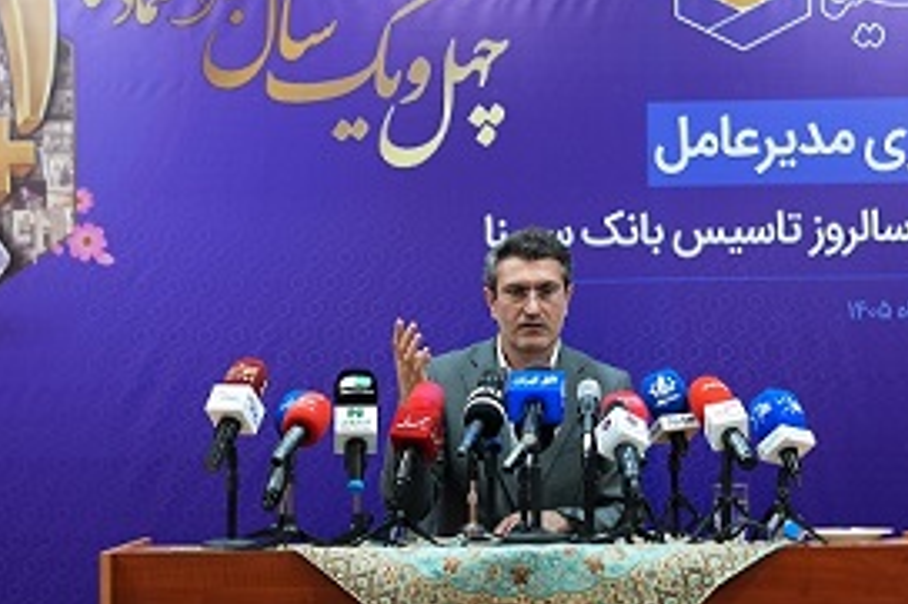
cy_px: 314
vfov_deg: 11.8
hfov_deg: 17.6
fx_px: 2924
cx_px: 504
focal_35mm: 116
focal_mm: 79
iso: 800
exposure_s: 1/100
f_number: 2.8
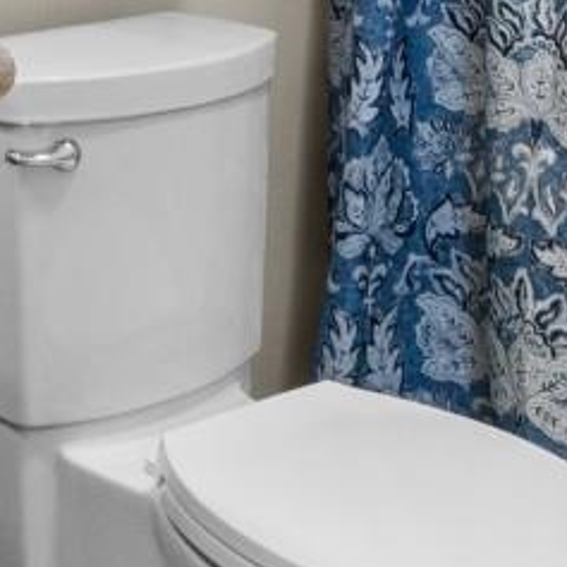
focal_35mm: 87
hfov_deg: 18.7
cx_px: -134
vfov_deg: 17.6
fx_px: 1612
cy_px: -316
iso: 100
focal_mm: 10
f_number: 4.5
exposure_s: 1/6
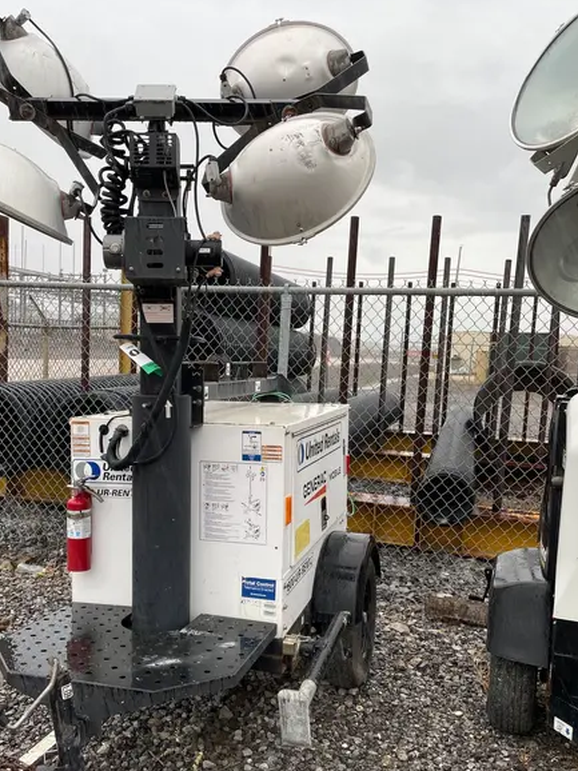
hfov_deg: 42.8
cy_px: 442
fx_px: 735
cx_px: 250
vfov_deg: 55.2
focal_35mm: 33
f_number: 1.6
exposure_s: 1/167
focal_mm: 4.2
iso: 32
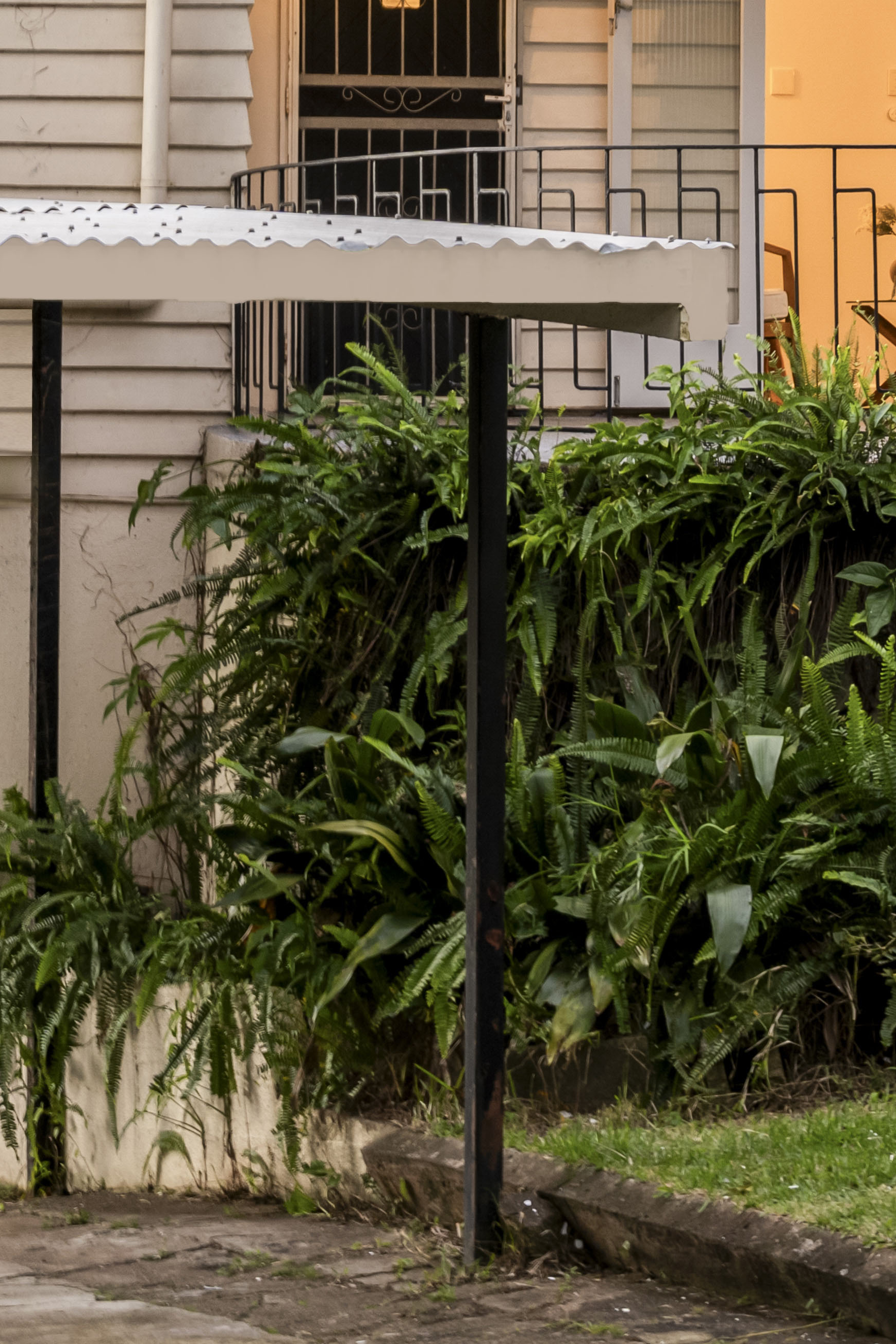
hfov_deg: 11.8
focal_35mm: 115
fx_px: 4300
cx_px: 870
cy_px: 189
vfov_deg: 17.6
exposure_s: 1/4
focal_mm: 31.6
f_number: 7.1
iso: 320
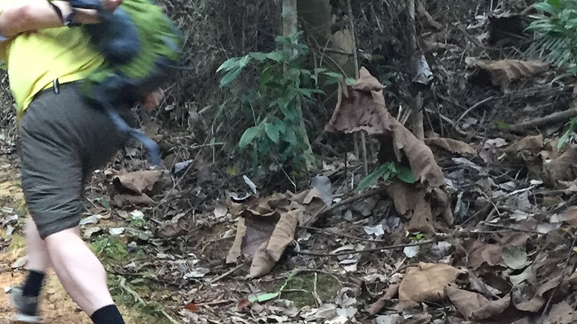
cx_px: -37
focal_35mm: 90
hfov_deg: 22.5
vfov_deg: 13.1
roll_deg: -0.3
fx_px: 1377
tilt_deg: +5.5
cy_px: 372
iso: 200
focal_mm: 4.15
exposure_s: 1/33
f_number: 2.2
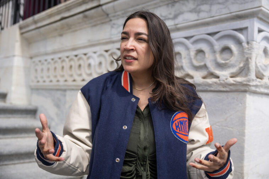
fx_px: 269
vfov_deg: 36.9
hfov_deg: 53.1
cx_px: 134
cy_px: 90
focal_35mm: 36
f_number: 2.8
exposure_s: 1/3200
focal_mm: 36
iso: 200
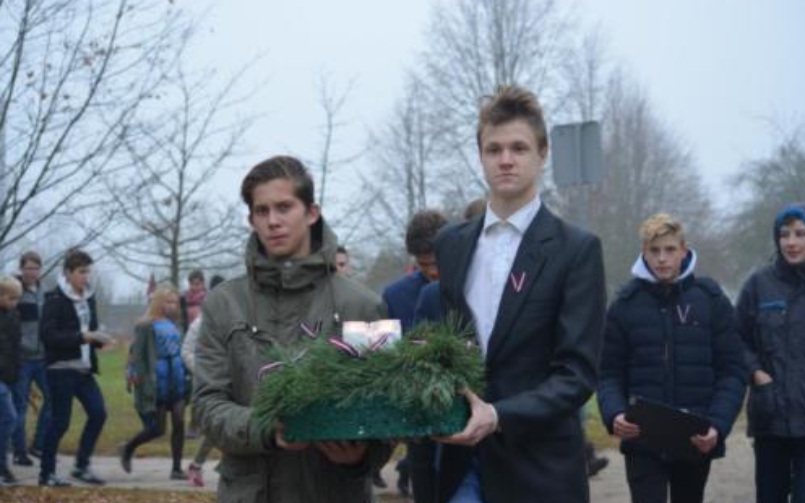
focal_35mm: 85
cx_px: 404
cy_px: 249
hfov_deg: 24.5
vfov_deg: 15.5
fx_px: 1854
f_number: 4.5
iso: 400
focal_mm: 55
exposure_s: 1/80
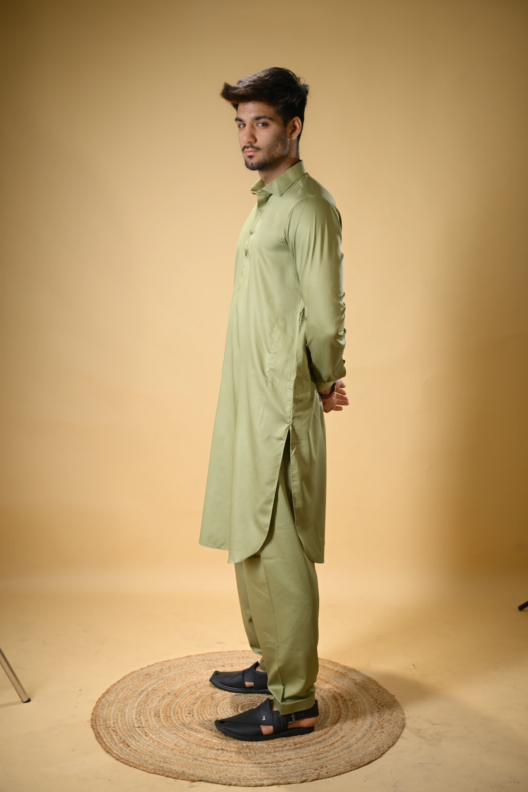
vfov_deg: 43.6
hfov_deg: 29.9
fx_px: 990
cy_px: 396
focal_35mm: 45
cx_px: 264
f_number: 2.8
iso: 160
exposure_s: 1/125
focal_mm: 45
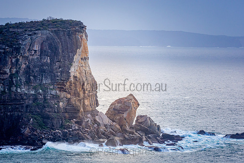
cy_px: 82
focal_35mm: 300
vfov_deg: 4.6
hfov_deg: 6.9
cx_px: 122
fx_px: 2034
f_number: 5.6
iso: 320
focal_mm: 200
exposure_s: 1/1250
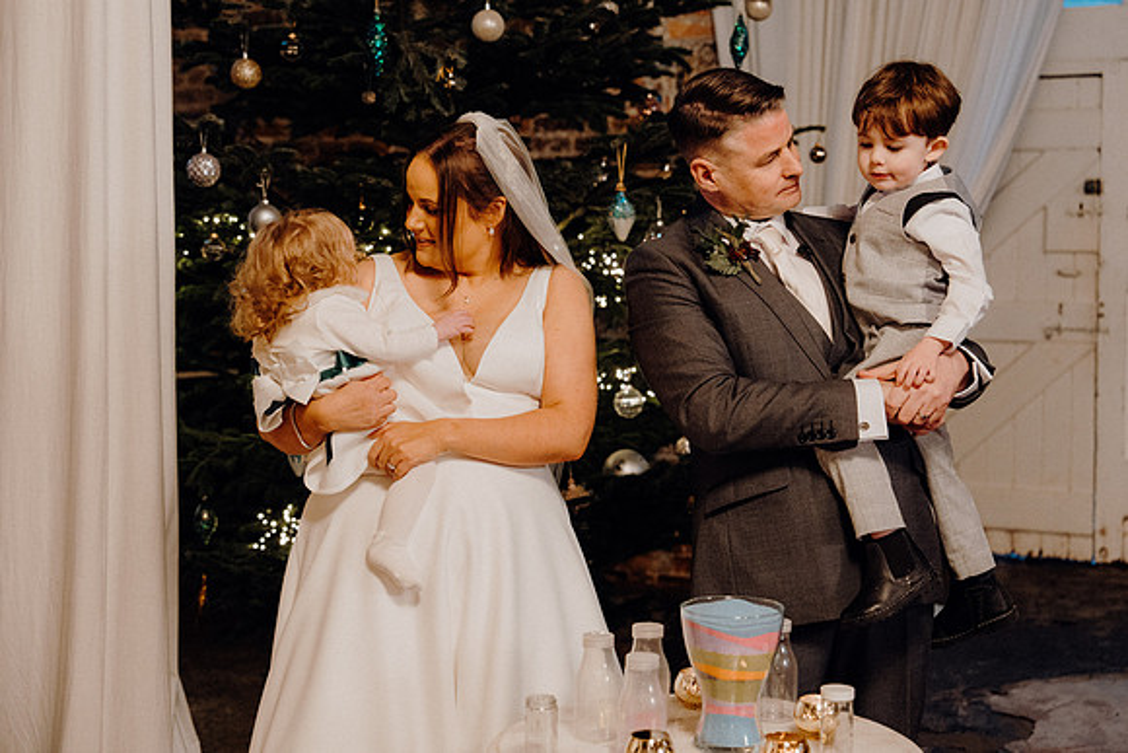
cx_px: 564
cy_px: 376
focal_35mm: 55
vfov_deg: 24.6
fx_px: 1724
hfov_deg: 36.2
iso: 4000
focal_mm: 55
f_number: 3.5
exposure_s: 1/160
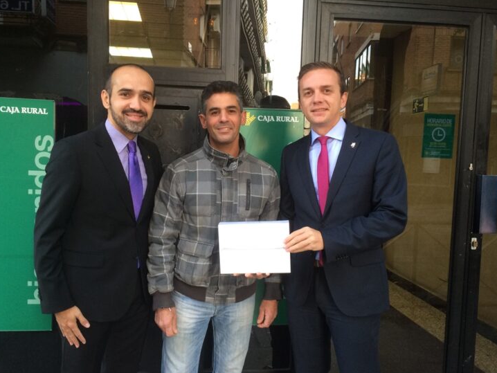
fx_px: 445
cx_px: 236
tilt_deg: -5.1
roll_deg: -0.1
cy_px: 195
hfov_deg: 58.3
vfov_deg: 45.5
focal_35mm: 31
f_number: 2.2
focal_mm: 4.15
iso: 125
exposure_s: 1/33
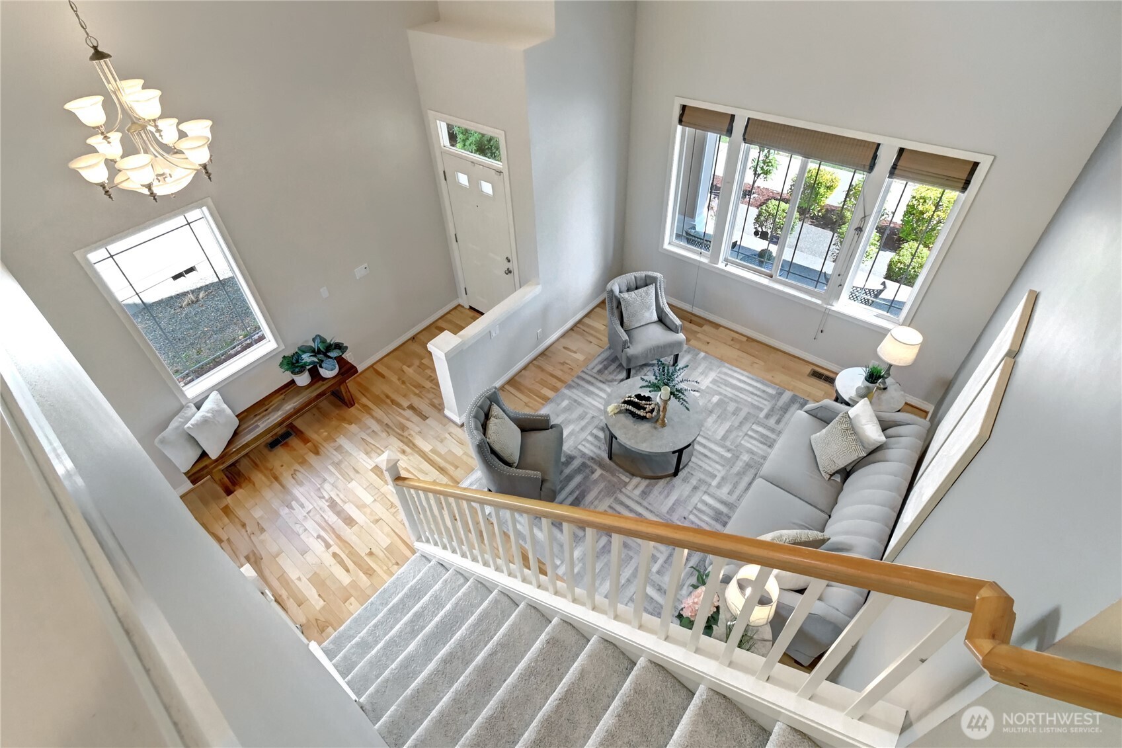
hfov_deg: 100.4
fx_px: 467
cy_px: 374
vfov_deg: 77.3
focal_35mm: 15
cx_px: 561
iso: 3200
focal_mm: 10
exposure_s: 1/20
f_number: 11
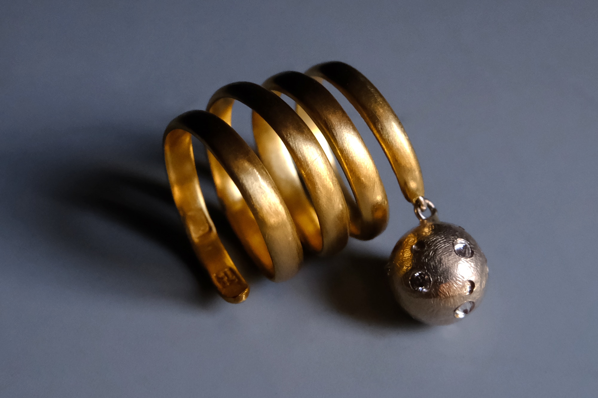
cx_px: 299
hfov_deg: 76.1
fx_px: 382
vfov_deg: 55.1
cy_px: 199
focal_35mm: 23
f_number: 5.6
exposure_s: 1/8
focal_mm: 15
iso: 1600
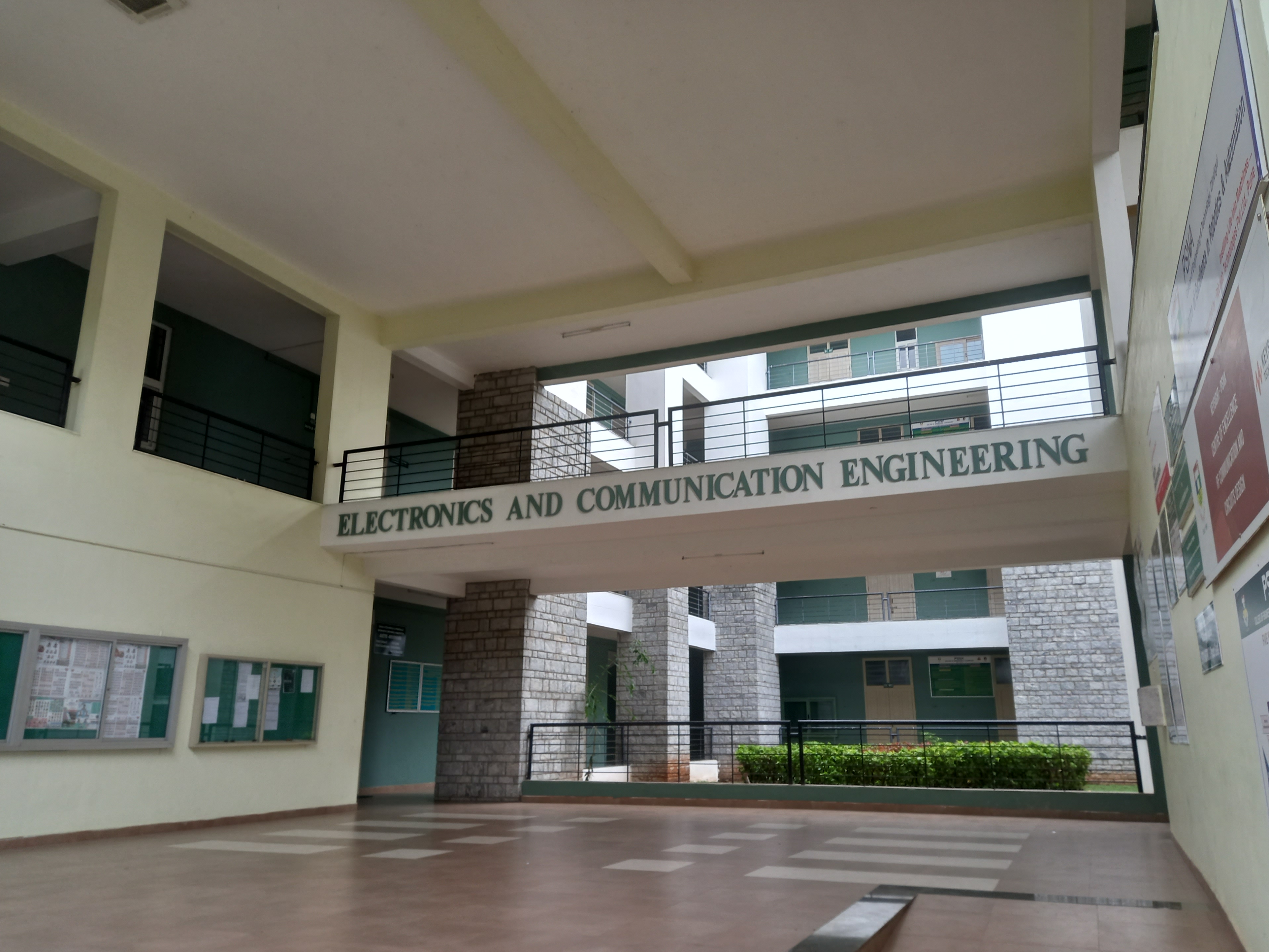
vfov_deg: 53.1
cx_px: 655
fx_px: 953
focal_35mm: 26
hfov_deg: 67.3
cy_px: 487
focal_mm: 4.6
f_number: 2
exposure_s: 1/50
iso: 50
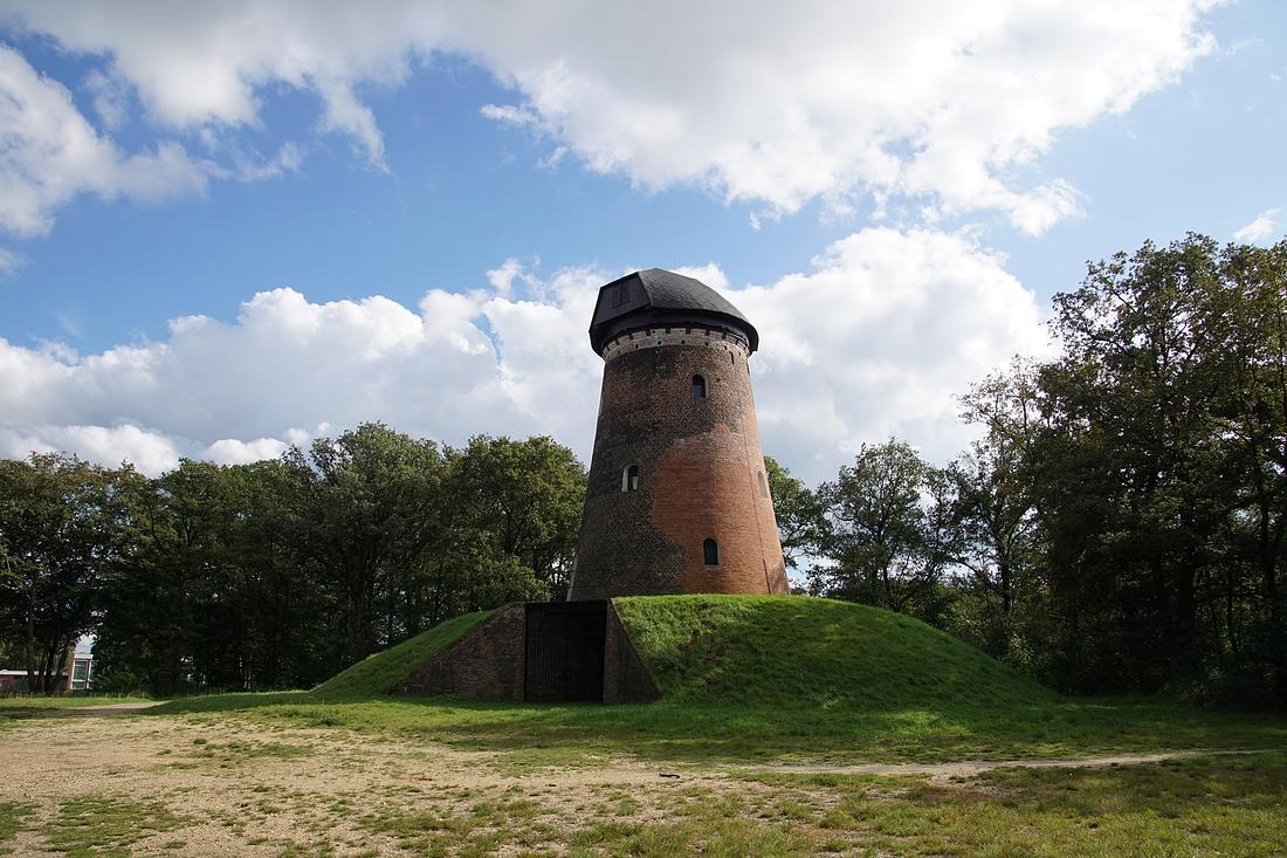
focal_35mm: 24
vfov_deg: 53.1
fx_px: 858
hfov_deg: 73.8
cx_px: 644
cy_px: 429
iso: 100
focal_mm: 16
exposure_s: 1/250
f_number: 8
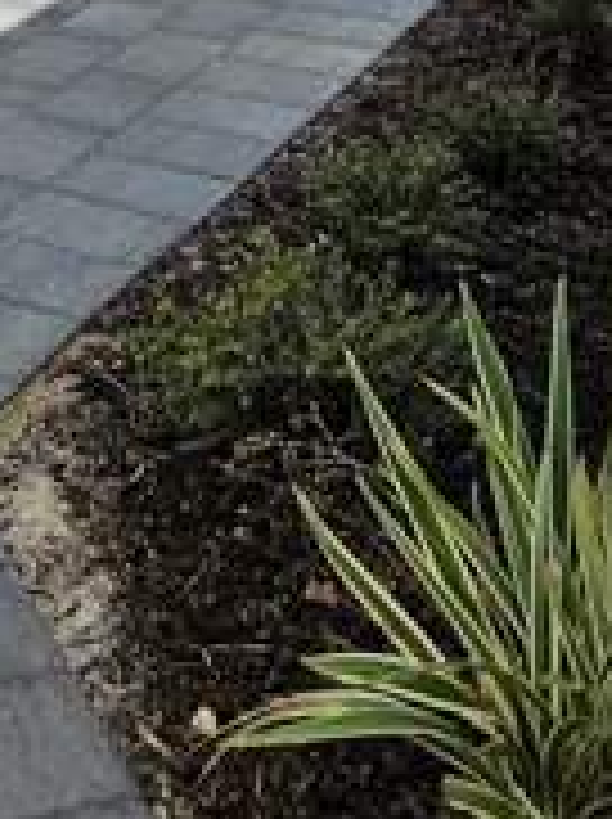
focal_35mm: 81
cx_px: -18
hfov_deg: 17.7
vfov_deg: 19.6
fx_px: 1914
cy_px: -544
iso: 25
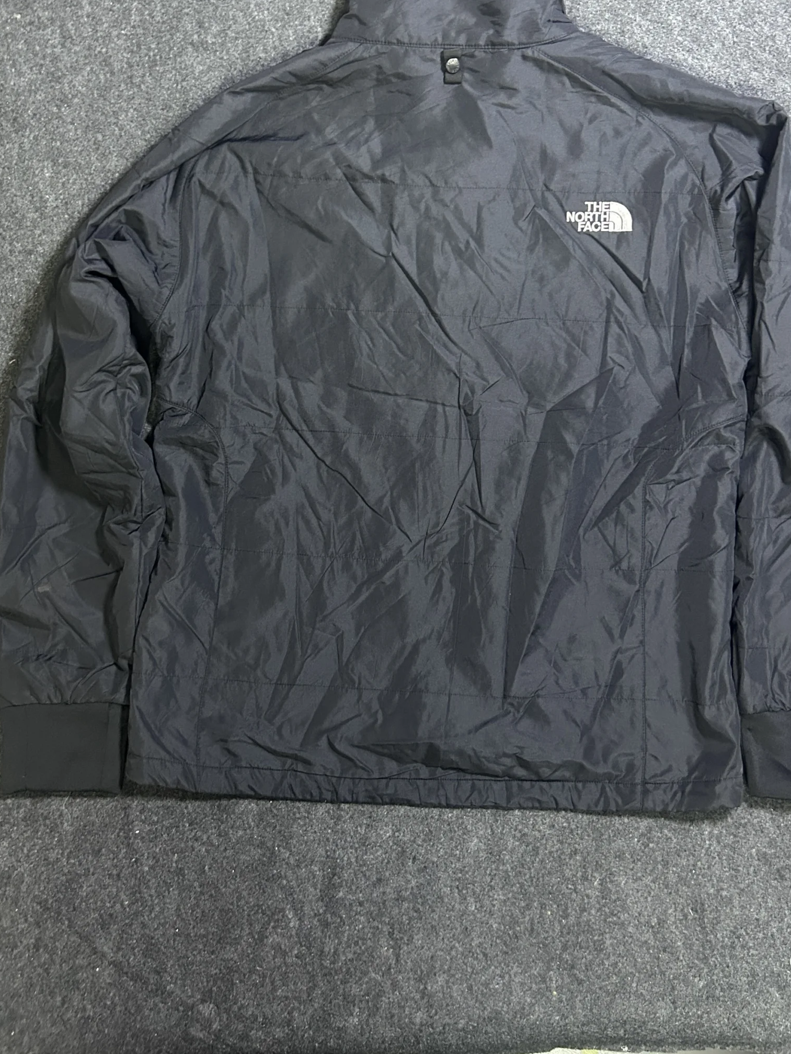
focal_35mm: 33
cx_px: 446
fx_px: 1005
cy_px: 387
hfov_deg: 42.9
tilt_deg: -69.2
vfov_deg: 54.6
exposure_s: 1/33
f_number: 1.5
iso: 500
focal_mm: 5.7
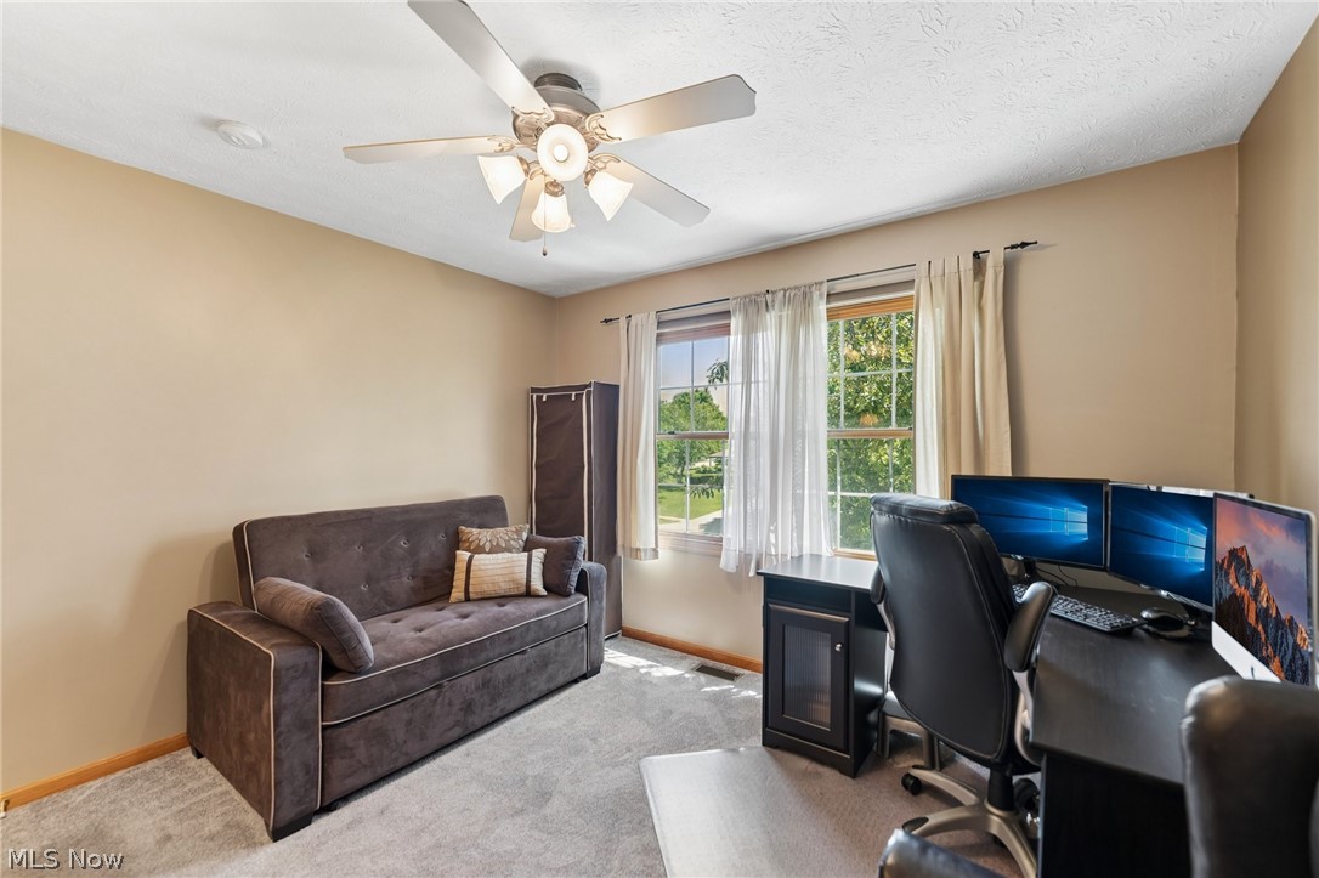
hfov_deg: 104.3
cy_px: 439
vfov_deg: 81.2
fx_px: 513
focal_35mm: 14
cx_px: 660
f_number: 2.8
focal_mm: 14
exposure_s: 1/15
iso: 200
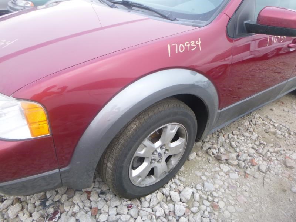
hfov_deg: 69.4
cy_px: 111
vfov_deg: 54.9
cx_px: 148
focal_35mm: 25
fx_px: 214
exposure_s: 1/60
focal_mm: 4.5
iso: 160
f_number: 3.9
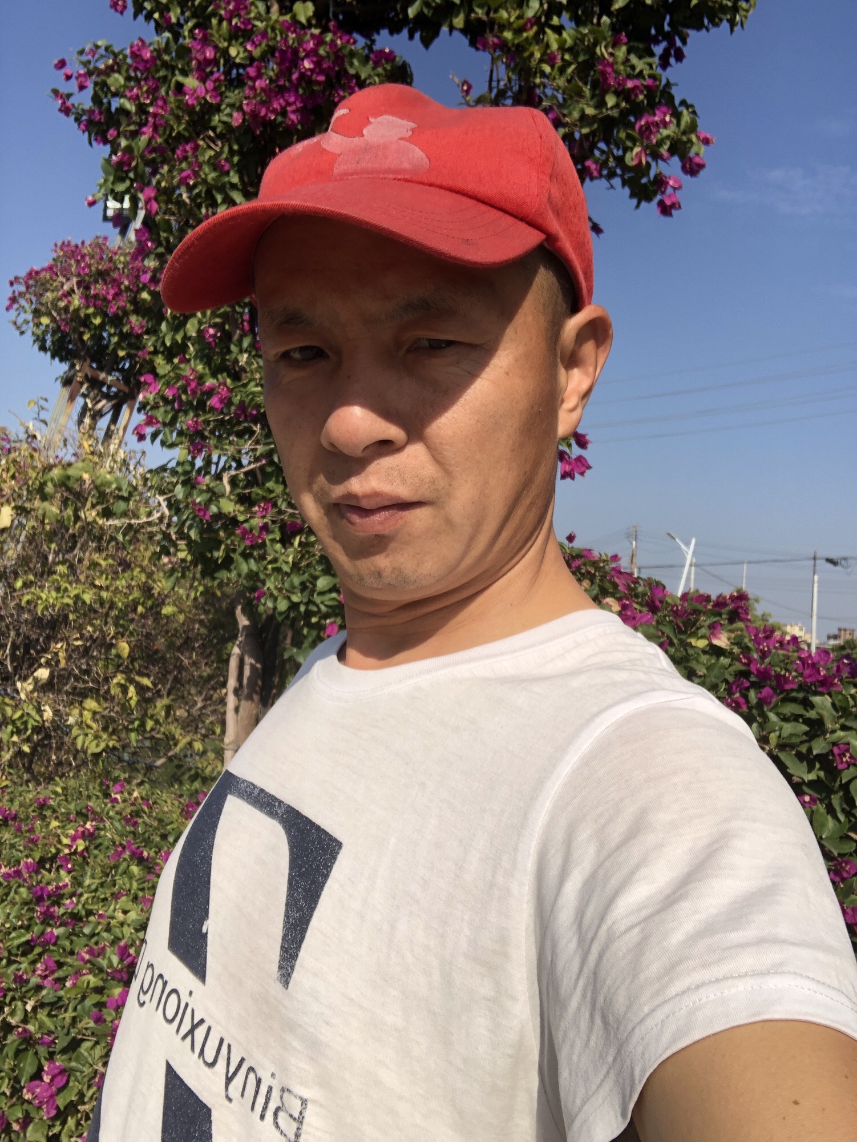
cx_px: 428
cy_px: 571
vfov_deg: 56.8
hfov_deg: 44.2
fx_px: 1055
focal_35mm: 32
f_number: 2.2
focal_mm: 2.87
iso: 20
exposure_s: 1/881
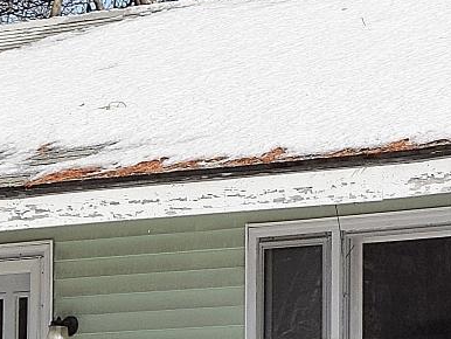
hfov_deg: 7.2
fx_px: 3507
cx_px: 675
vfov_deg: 5.5
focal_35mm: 269
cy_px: 227
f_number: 9
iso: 200
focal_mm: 24
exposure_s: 1/400
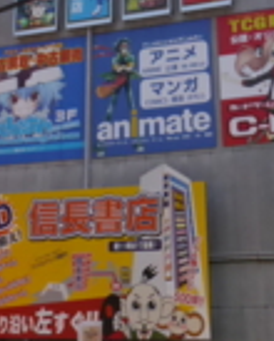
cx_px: 82
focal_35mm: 82
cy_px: -37
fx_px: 829
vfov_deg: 22.0
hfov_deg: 18.7
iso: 400
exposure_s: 1/13
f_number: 3.3
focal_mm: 4.3
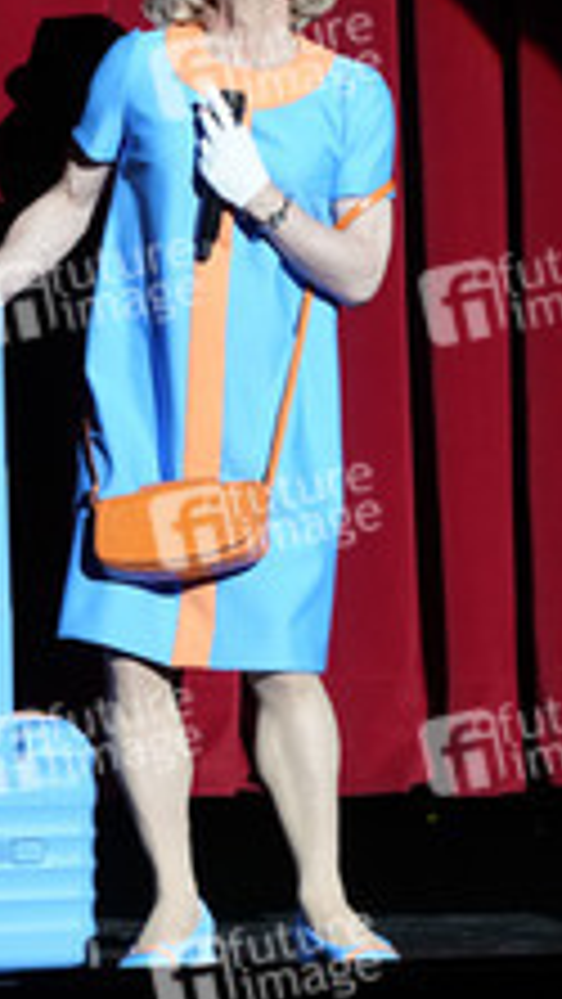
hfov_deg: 4.5
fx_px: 7095
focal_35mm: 268
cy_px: 405
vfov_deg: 8.0
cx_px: 146
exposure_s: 1/200
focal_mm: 126
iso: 2500
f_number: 5.6
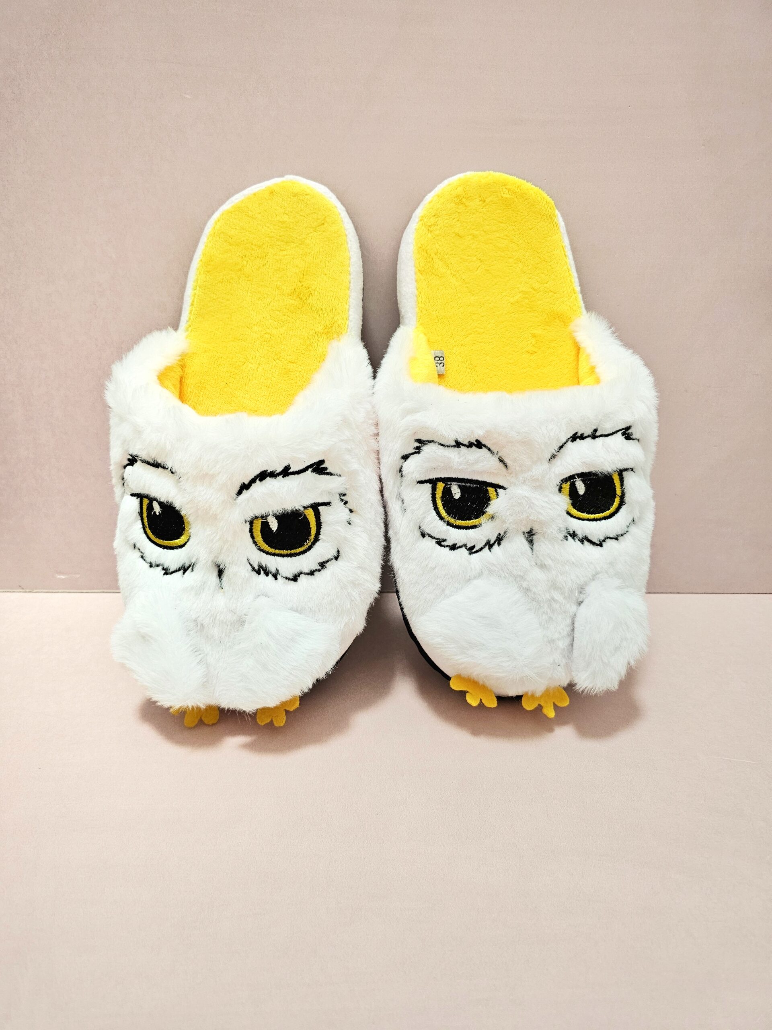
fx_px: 684
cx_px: 386
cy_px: 515
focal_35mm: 23
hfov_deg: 58.9
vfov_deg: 73.9
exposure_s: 1/180
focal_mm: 6.3
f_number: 1.7
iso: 200
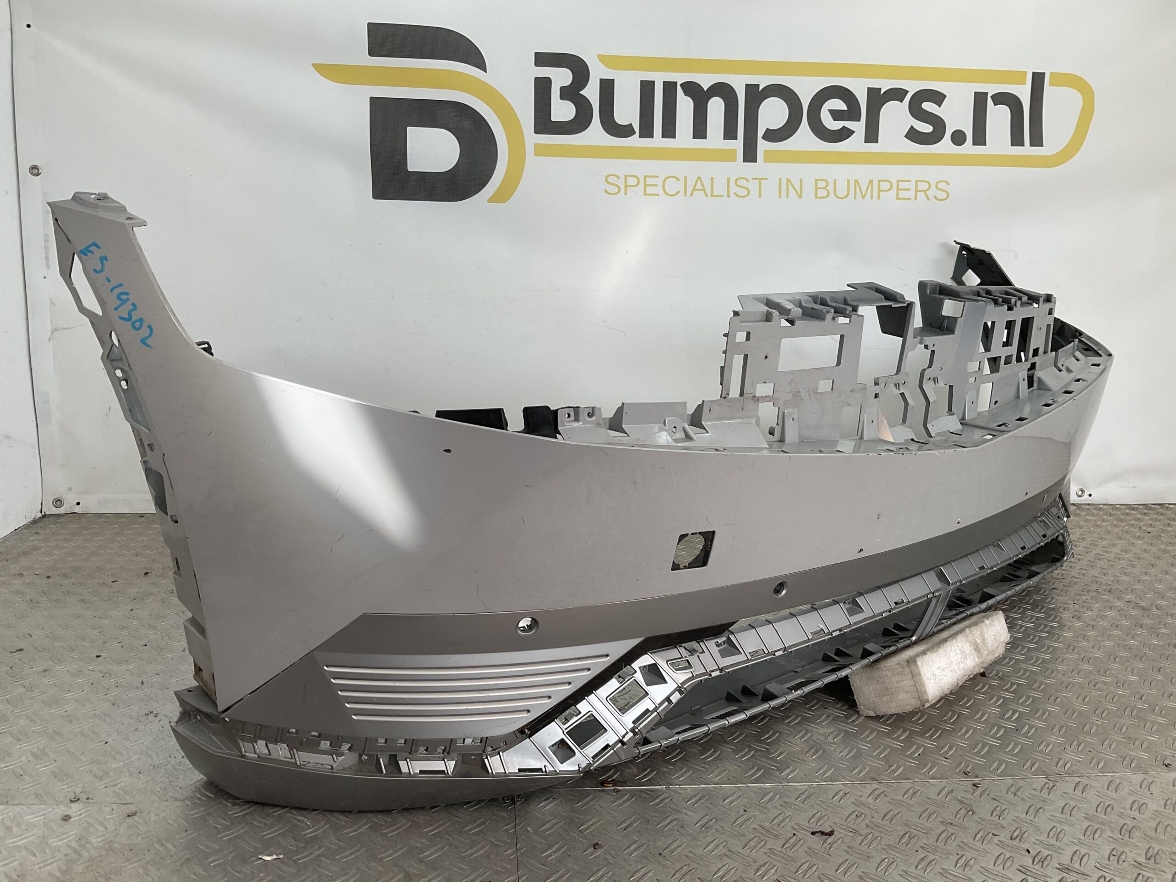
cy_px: 441
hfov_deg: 61.7
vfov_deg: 48.2
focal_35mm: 29
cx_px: 588
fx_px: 985
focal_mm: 3
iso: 16
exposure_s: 1/200
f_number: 1.8
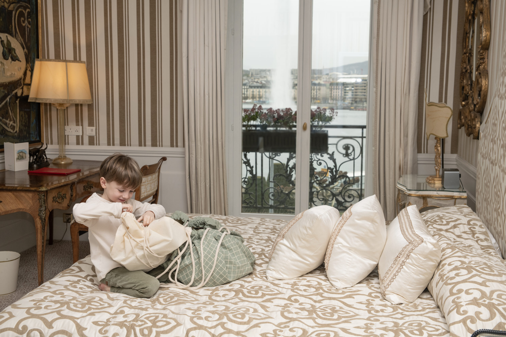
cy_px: 168
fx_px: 647
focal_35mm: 46
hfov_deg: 42.7
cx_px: 253
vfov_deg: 29.2
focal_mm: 46
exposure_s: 1/160
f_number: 8
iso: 500
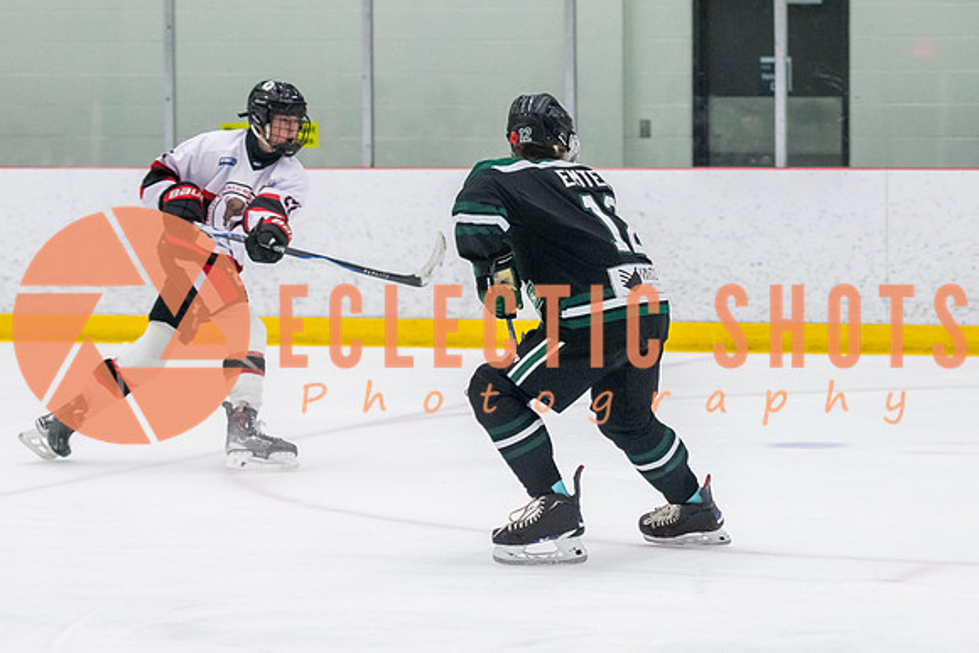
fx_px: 4958
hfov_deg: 11.3
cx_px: 510
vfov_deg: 7.5
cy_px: 306
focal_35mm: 182
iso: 3200
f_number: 3.2
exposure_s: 1/640
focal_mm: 92
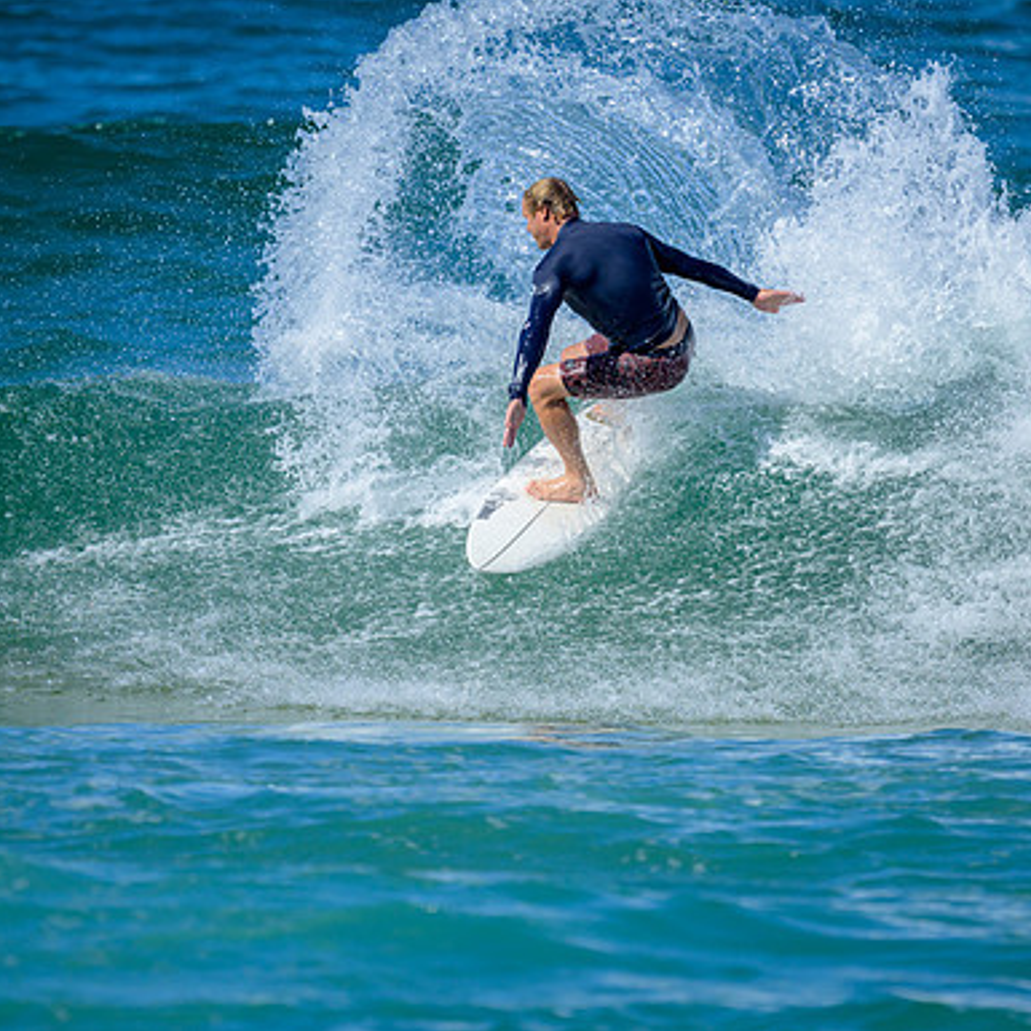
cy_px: 516
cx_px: 635
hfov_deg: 1.7
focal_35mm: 1025
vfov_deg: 1.7
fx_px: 34539
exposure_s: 1/2500
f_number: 6.3
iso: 360
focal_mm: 800
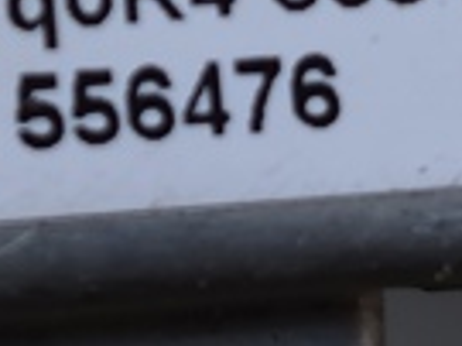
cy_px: -305
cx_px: -168
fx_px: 3027
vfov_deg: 6.4
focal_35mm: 227
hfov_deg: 8.6
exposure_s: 1/132
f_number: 1.7
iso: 50
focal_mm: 5.31
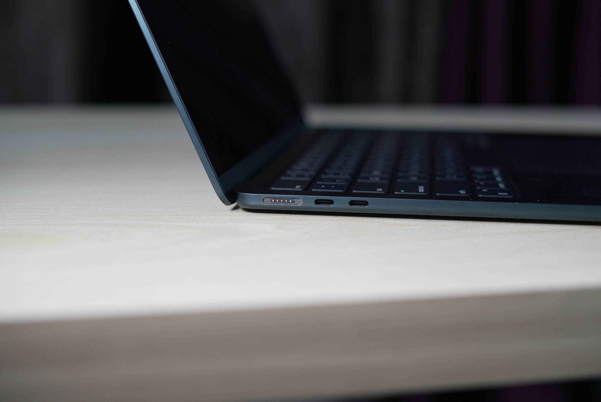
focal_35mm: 50
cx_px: 300
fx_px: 835
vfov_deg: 27.0
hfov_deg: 39.6
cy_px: 201
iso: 320
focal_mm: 50
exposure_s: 1/100
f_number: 2.8
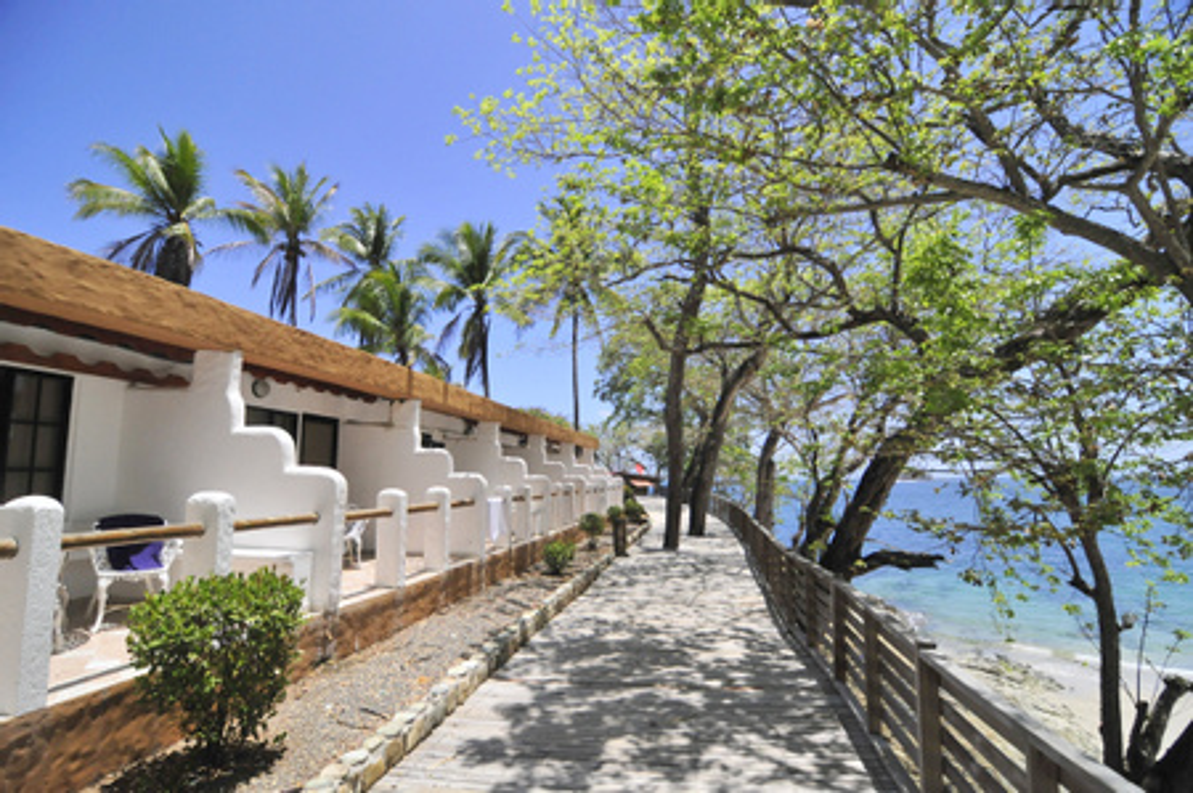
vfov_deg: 71.9
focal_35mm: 16
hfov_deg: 95.0
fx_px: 546
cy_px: 396
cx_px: 596
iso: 800
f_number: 4
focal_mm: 11
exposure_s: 1/3200
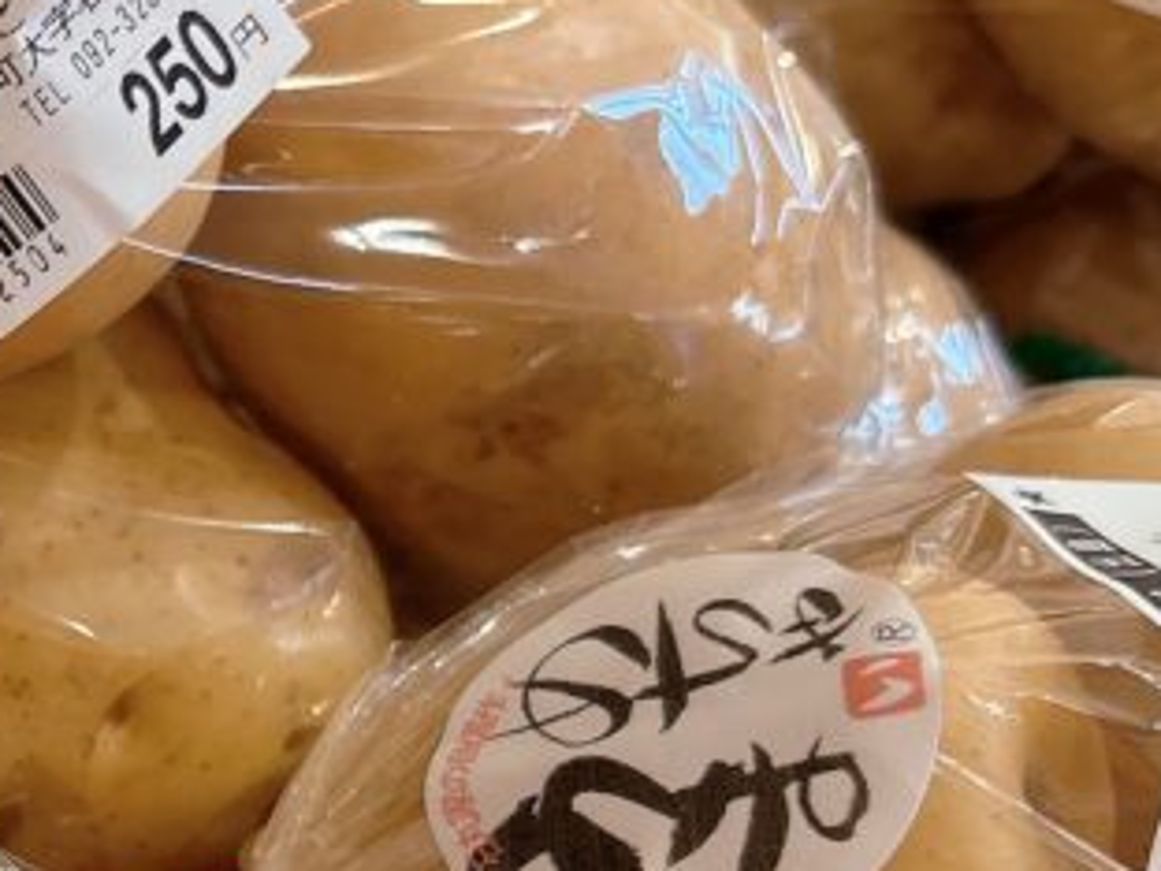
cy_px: 759
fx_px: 2683
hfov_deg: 22.7
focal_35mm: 80
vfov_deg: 18.2
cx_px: -175
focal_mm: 5.96
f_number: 1.6
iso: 125
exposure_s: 1/60
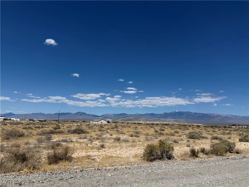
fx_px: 173
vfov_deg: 56.8
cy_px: 94
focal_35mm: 24
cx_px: 124
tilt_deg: +10.5
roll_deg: -1.9
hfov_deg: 71.6
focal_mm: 6.76
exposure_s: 1/11905
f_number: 1.78
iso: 80
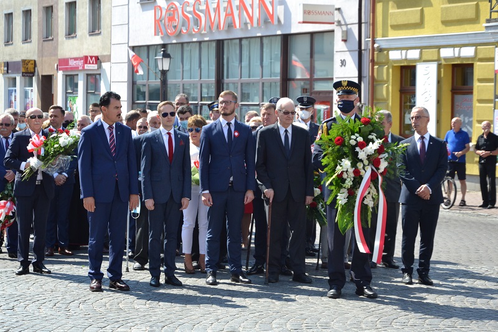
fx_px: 1203
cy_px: 166
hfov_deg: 23.4
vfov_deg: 15.7
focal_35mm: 87
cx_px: 249
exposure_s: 1/800
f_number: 7.1
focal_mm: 58
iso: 800
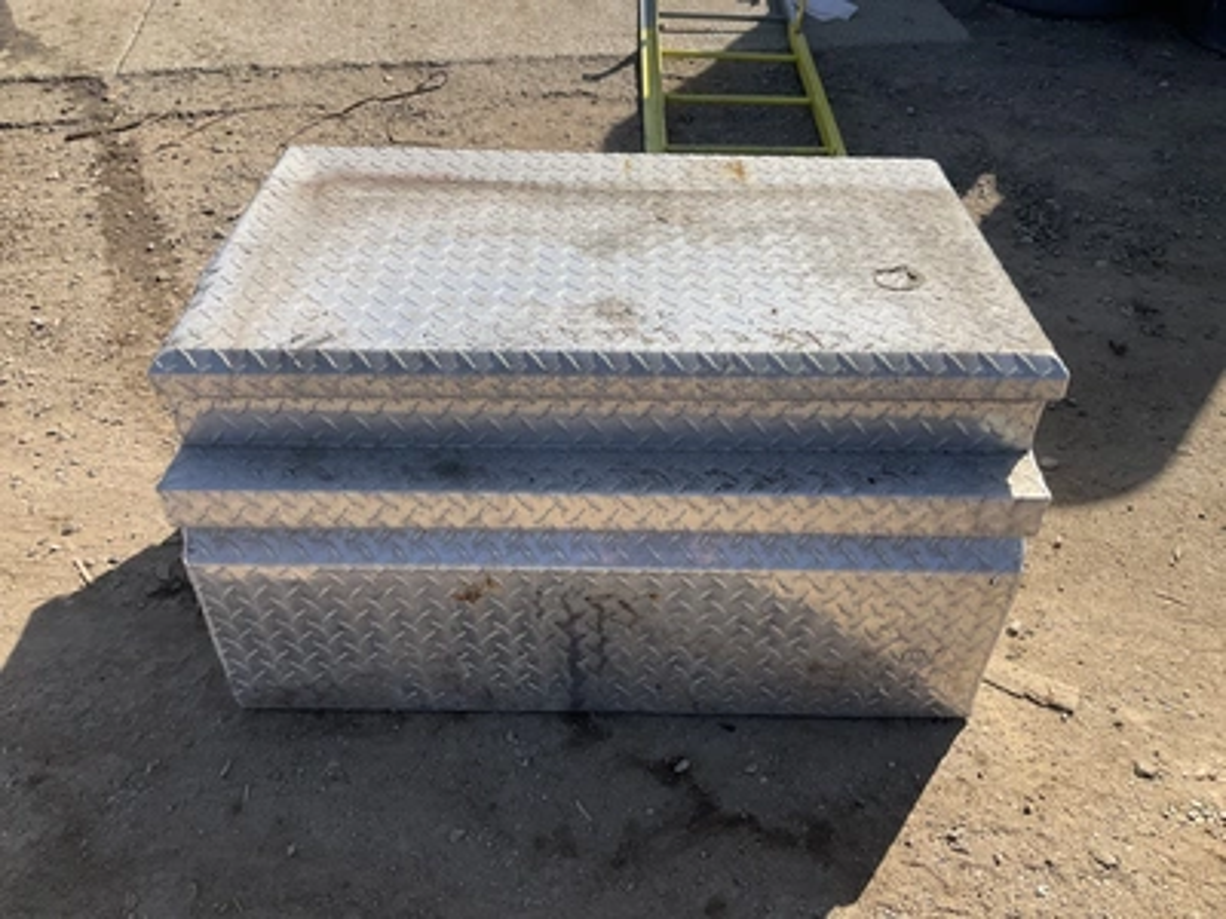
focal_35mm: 29
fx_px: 1027
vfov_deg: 48.2
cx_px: 613
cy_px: 460
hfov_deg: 61.7
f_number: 1.8
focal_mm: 3
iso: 25
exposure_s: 1/1912
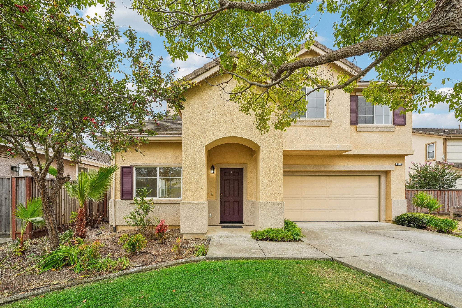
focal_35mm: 14
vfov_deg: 81.2
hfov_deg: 104.3
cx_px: 231
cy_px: 154
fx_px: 180
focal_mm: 14
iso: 500
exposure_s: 1/800
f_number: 8
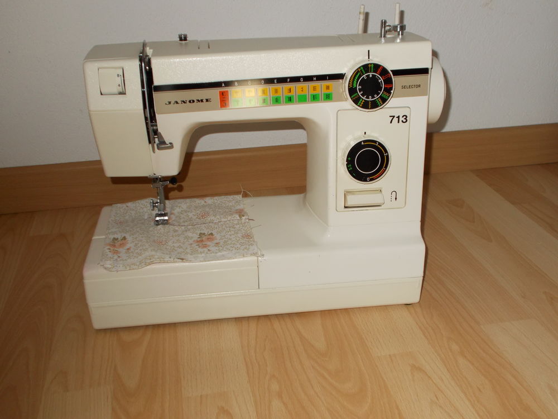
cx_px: 279
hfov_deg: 47.9
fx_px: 629
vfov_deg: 36.8
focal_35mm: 39
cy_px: 210
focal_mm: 6.9
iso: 200
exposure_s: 1/30
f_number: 3.9
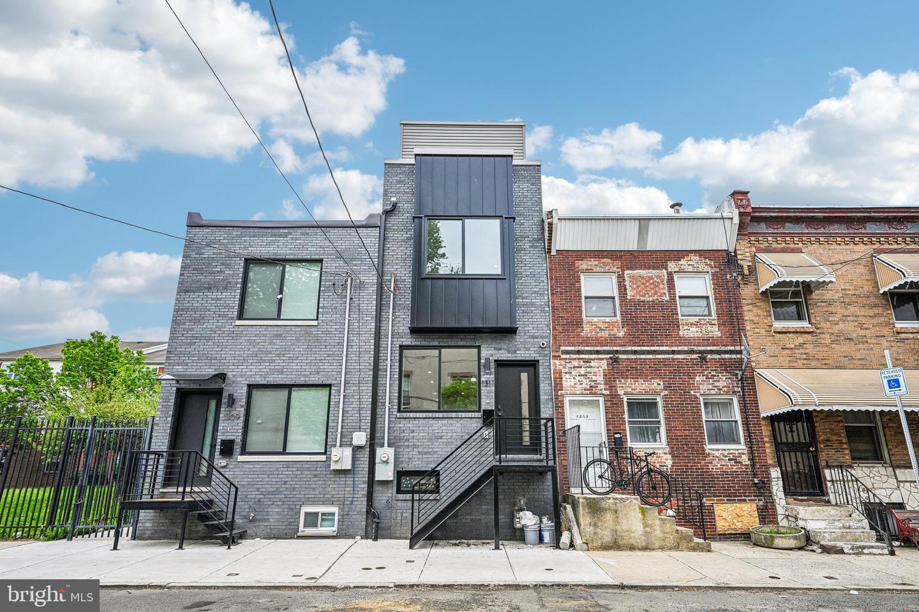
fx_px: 498
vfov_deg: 63.2
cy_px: 306
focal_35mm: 20
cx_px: 460
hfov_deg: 85.4
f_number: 8
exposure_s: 1/800
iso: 800
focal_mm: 19.5
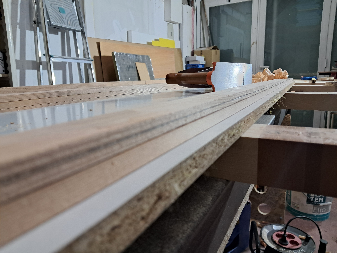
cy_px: 126
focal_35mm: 27
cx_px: 168
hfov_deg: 65.3
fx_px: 263
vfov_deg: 51.4
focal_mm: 4
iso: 250
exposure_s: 1/33
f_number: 1.8
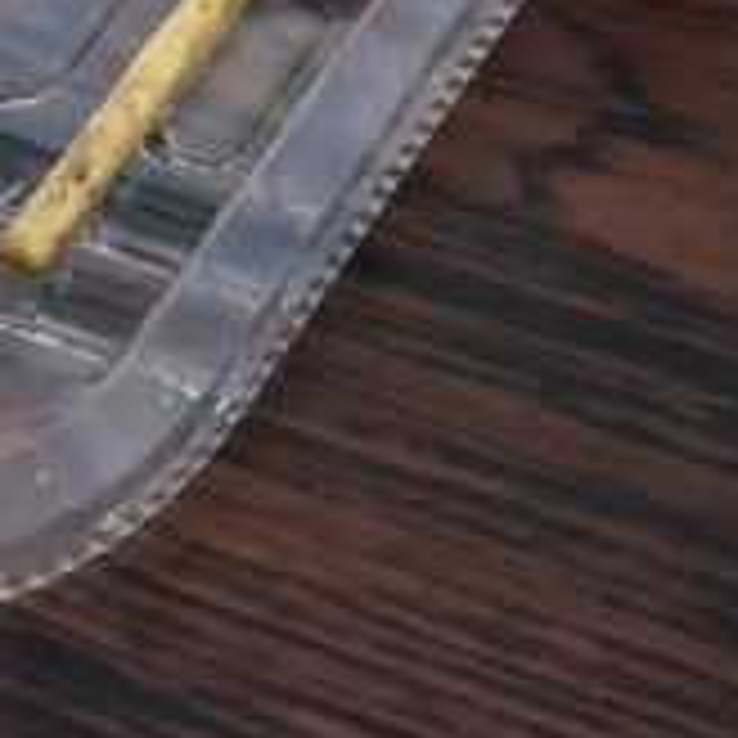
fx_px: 4366
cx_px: 1908
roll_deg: +0.5
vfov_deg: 8.8
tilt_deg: -41.3
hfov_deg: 8.6
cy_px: -968
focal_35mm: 181
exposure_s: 1/17
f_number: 1.8
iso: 64
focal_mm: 3.99
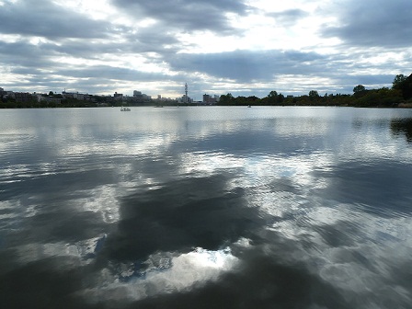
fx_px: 298
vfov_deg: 54.9
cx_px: 206
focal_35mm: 25
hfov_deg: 69.4
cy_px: 154
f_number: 4.5
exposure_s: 1/400
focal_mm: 4.1
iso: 80
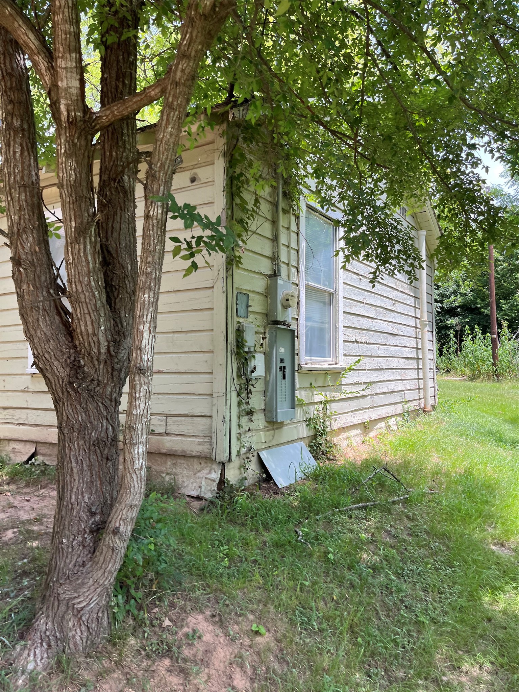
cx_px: 260
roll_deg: -1.8
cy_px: 346
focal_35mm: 26
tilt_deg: +4.6
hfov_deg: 53.1
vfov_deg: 67.3
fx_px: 520
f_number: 1.6
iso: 50
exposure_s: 1/422
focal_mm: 5.1
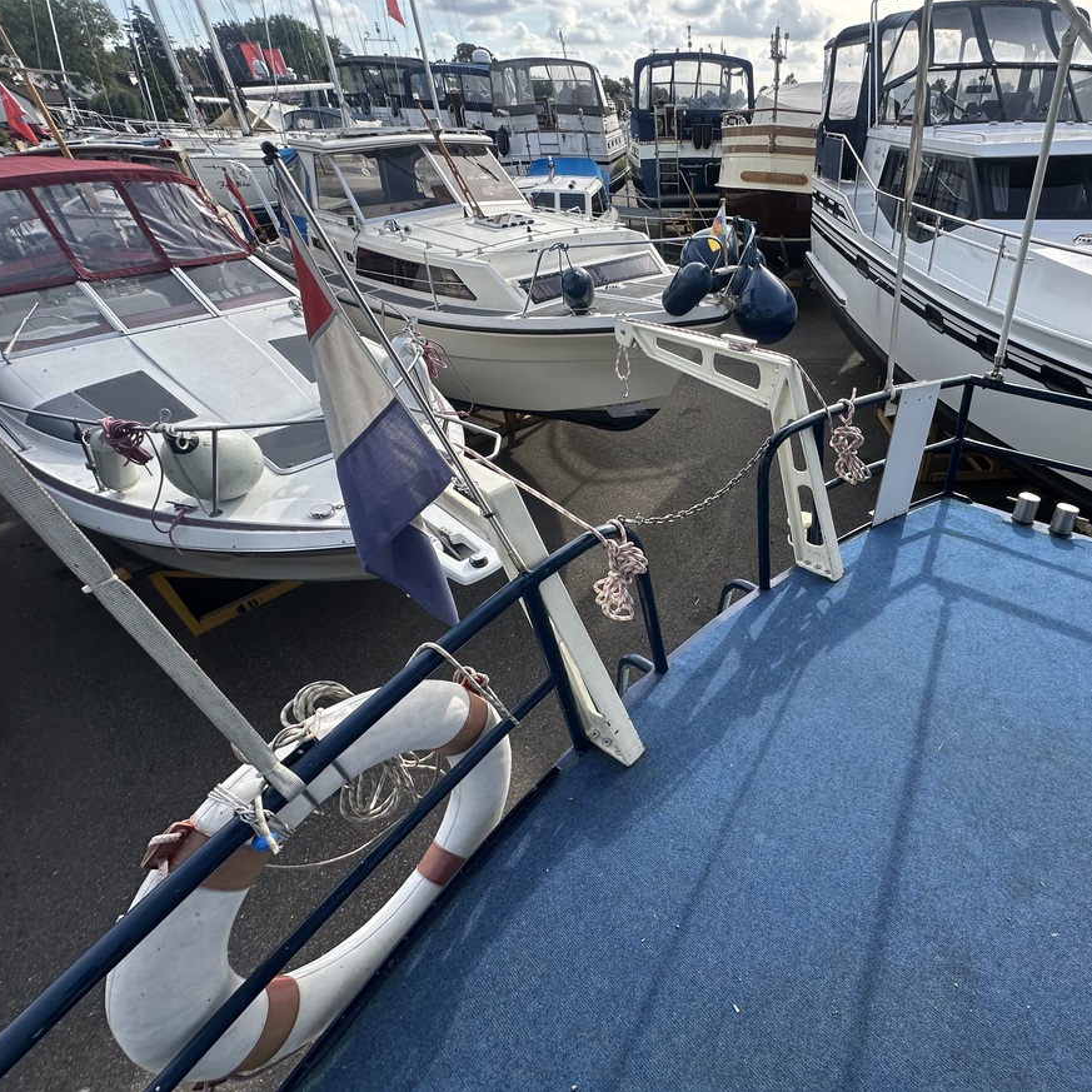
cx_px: 741
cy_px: 530
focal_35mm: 17
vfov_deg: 83.9
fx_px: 607
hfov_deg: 80.8
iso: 40
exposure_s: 1/609
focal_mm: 2.22
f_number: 2.2
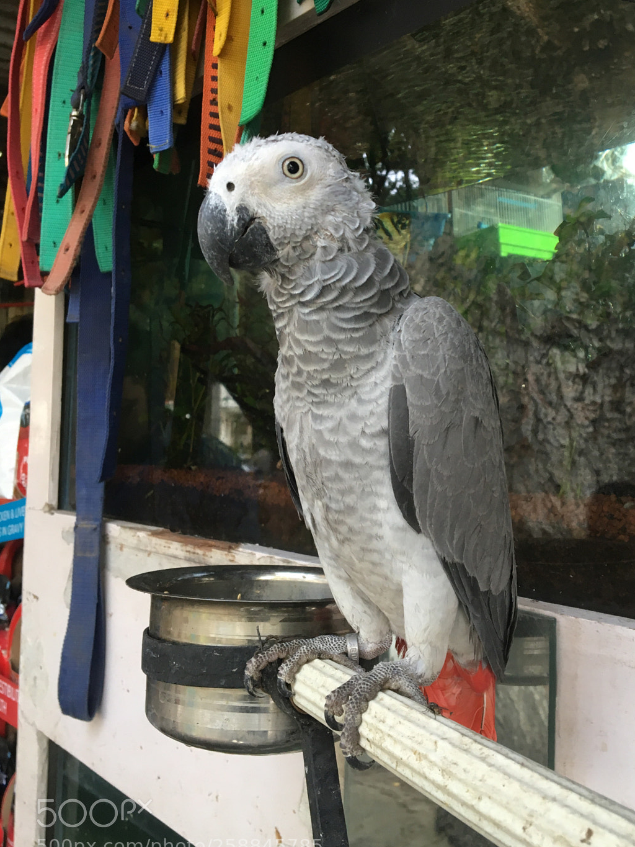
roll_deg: -1.5
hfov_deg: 41.7
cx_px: 370
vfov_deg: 53.9
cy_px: 398
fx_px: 831
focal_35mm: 34
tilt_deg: +5.7
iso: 80
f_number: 2.2
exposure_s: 1/33
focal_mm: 4.15
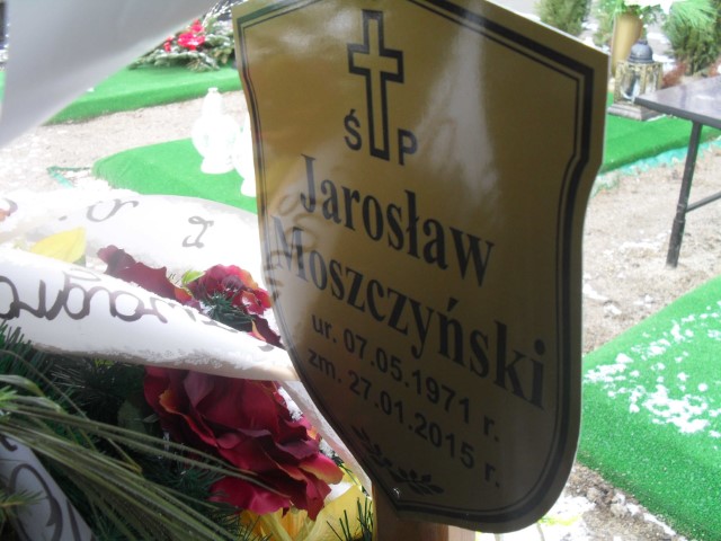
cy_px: 270
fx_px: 729
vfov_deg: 40.7
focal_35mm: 35
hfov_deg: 52.6
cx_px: 360
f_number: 3.2
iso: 100
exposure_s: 1/60
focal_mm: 6.3
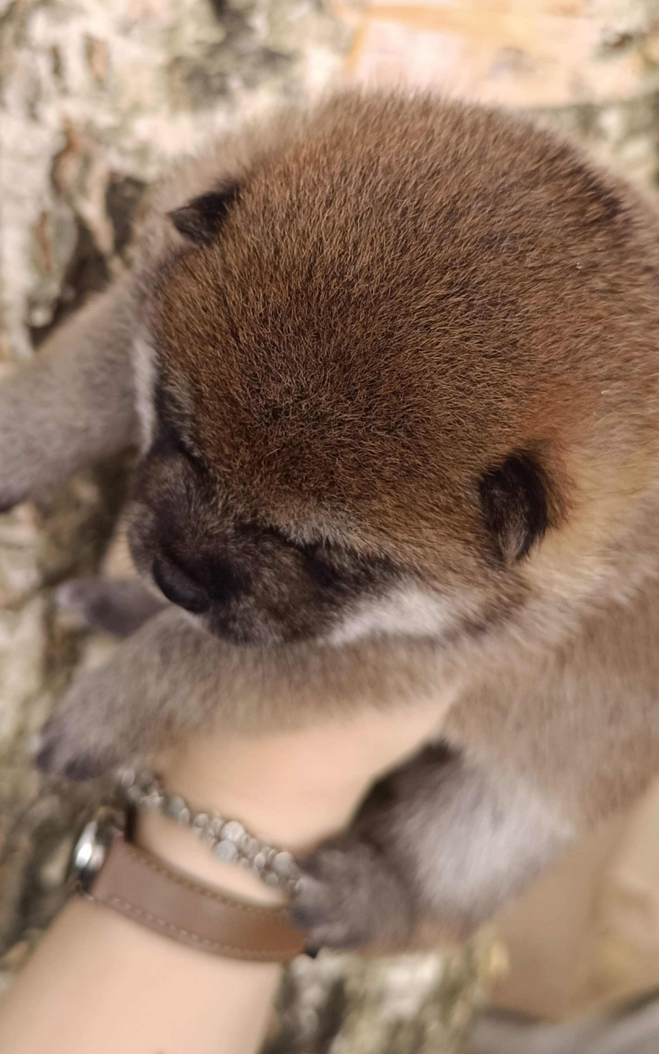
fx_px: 747
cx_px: 296
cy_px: 530
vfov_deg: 70.4
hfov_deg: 47.5
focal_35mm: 26
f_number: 1.65
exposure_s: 1/101
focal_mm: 6.14
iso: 79
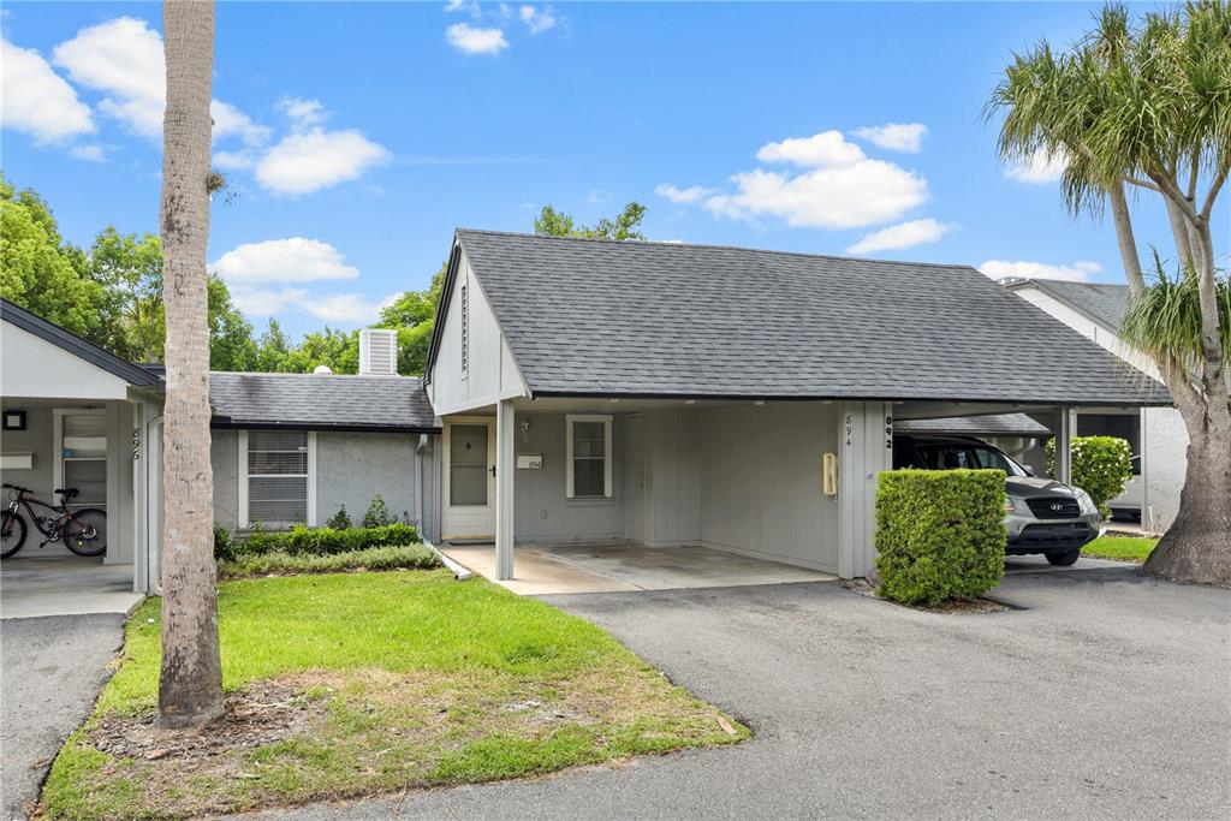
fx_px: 855
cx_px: 616
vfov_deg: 51.3
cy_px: 410
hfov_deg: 71.5
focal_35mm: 25
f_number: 8
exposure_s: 1/100
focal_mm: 25
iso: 250
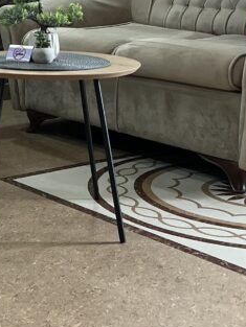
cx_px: 2
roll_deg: +1.1
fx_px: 805
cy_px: -60
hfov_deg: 17.0
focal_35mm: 85
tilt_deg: +1.6
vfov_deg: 21.5
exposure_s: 1/60
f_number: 1.5
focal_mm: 5.7
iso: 320
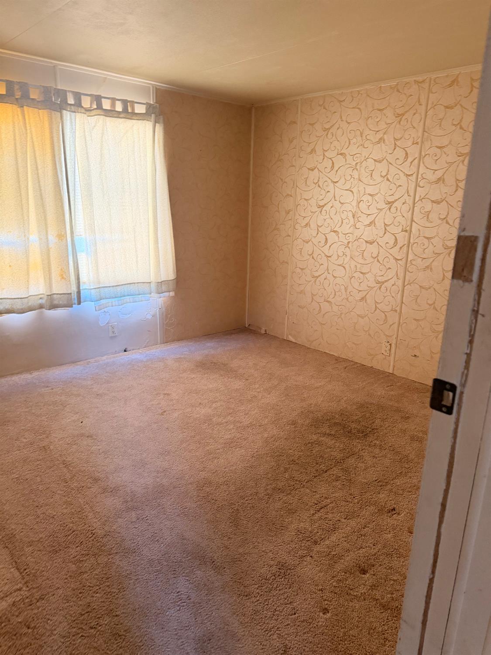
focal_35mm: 24
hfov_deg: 56.8
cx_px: 246
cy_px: 328
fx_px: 454
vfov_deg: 71.6
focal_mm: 6.76
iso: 400
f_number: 1.78
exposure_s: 1/60
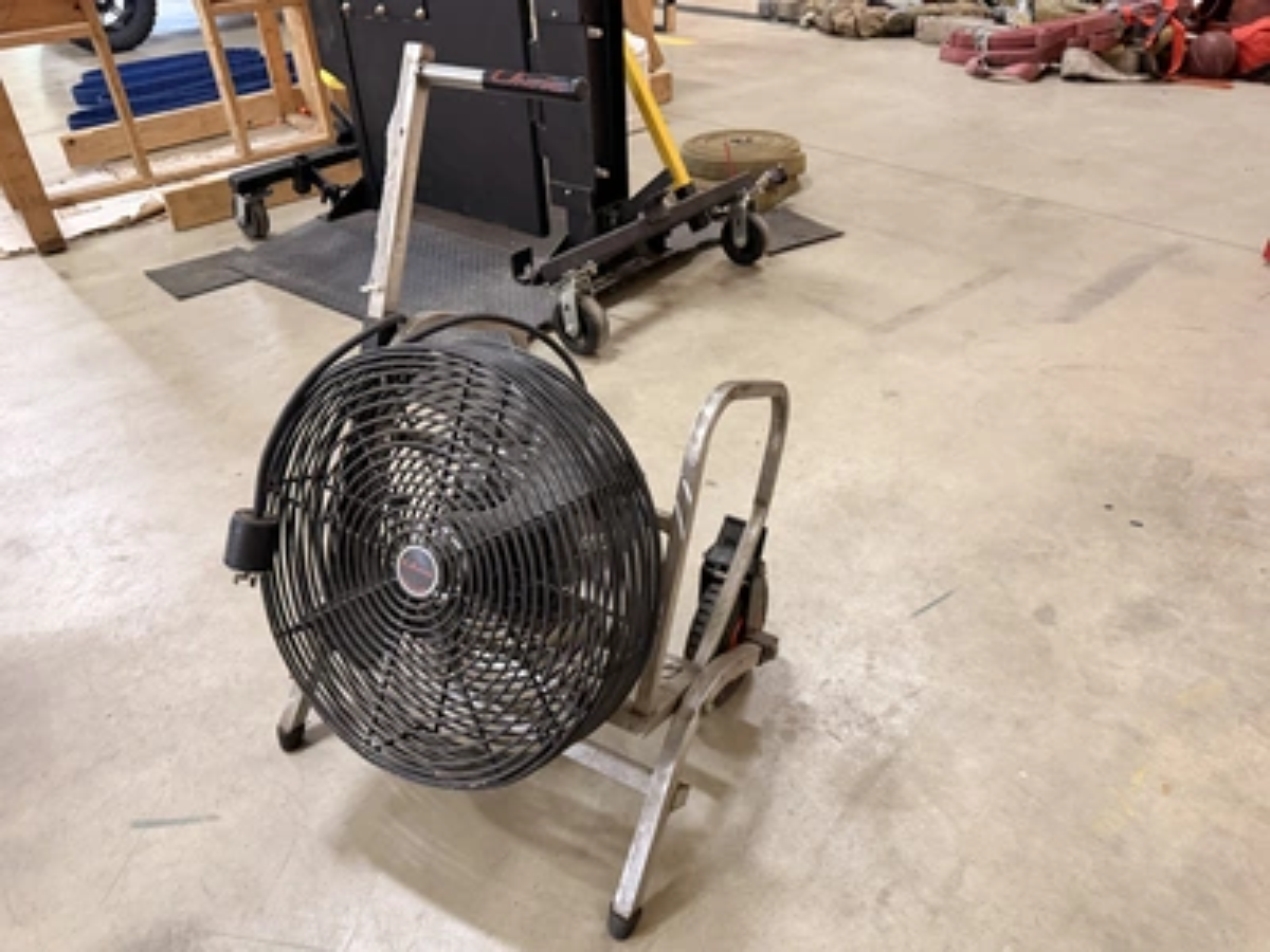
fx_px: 881
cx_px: 635
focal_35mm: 24
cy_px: 476
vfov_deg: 56.8
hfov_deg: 71.6
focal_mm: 6.76
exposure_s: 1/60
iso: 640
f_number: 1.78
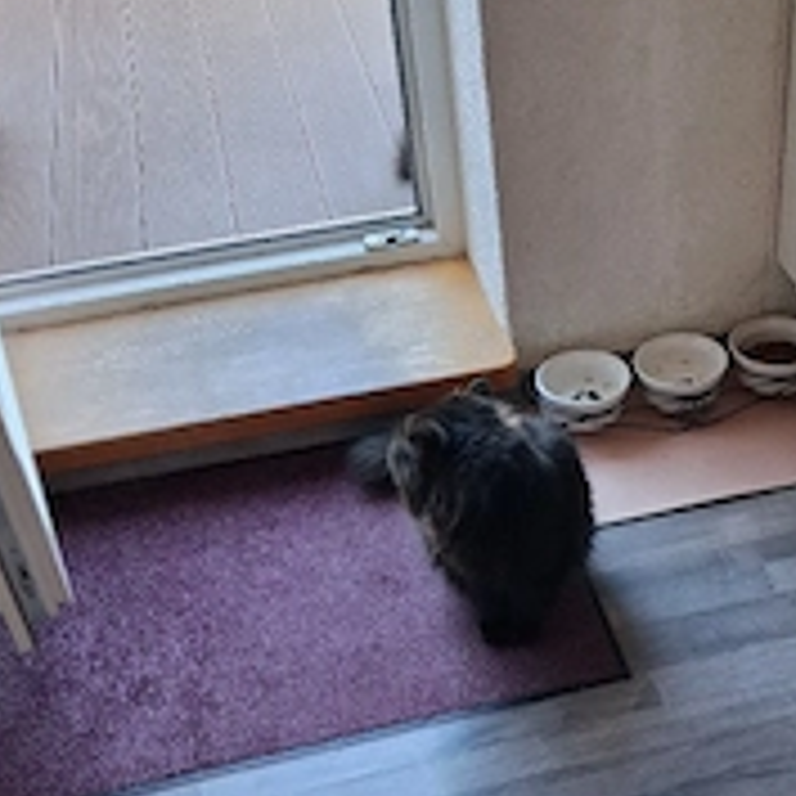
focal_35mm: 54
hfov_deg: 31.4
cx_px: 535
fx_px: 1405
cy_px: 549
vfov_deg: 31.3
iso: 125
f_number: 1.8
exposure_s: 1/120
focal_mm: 4
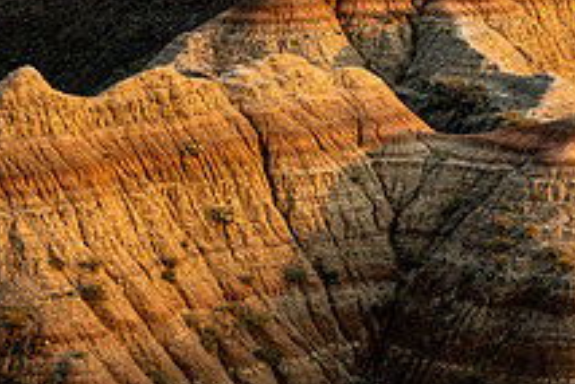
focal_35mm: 315
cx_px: 481
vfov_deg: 4.4
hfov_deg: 6.5
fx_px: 5034
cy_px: 138
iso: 64
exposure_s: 1/125
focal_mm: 116
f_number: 2.8
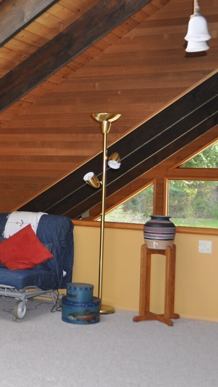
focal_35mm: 61
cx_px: -25
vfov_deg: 34.3
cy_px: 159
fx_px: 627
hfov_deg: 18.9
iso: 200
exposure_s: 1/60
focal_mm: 20
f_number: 3.5
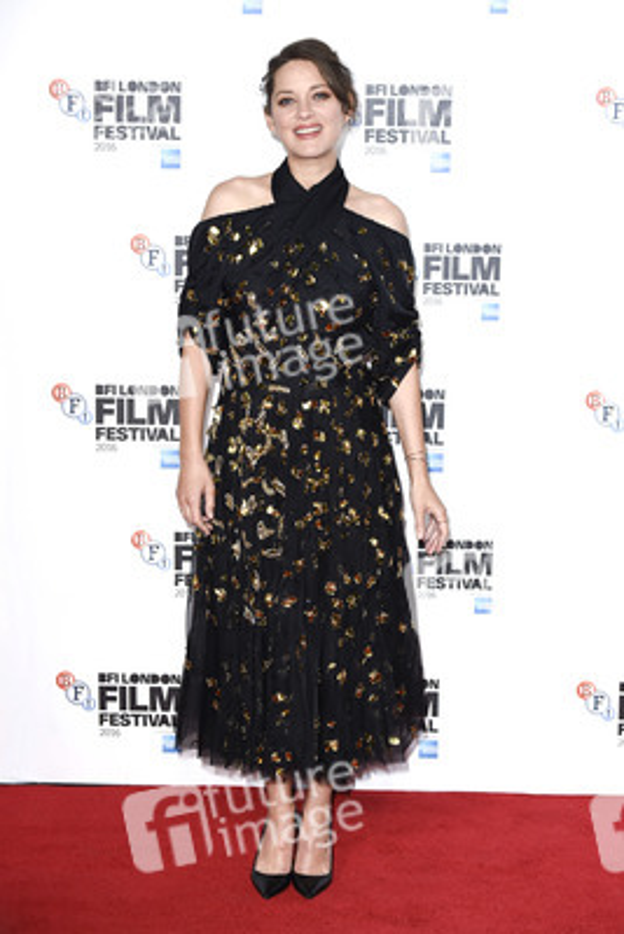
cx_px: 312
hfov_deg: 17.1
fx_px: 2078
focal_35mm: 80
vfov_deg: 25.4
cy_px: 467
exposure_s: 1/250
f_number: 5.6
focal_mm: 80
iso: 800
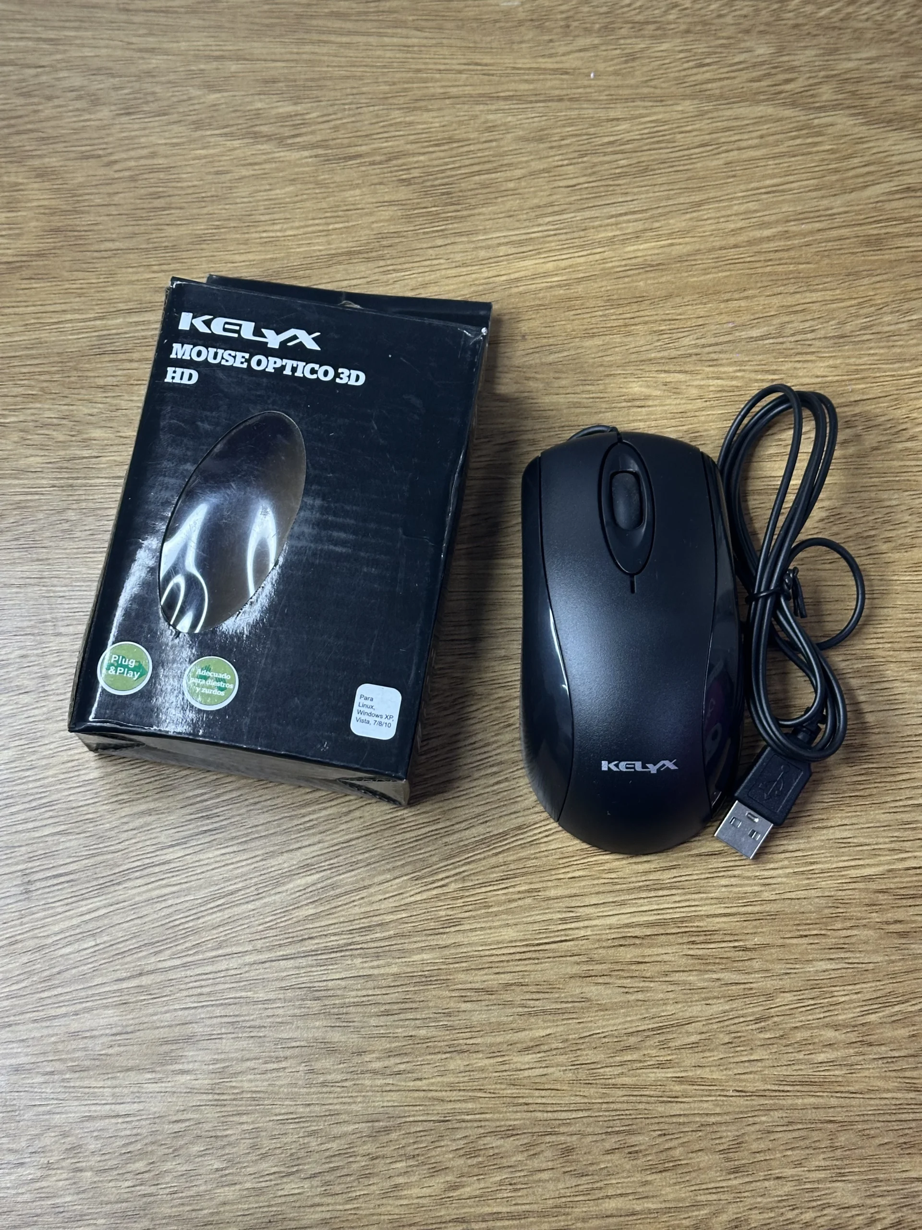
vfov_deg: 39.7
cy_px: 615
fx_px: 1705
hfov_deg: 30.3
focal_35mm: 48
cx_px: 461
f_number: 1.78
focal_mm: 6.86
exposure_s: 1/50
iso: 200
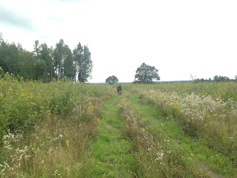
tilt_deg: -2.5
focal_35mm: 33
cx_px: 118
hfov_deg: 55.4
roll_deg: +0.9
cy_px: 89
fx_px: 226
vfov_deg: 42.9
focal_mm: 4.12
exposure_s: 1/493
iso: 50
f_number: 2.4
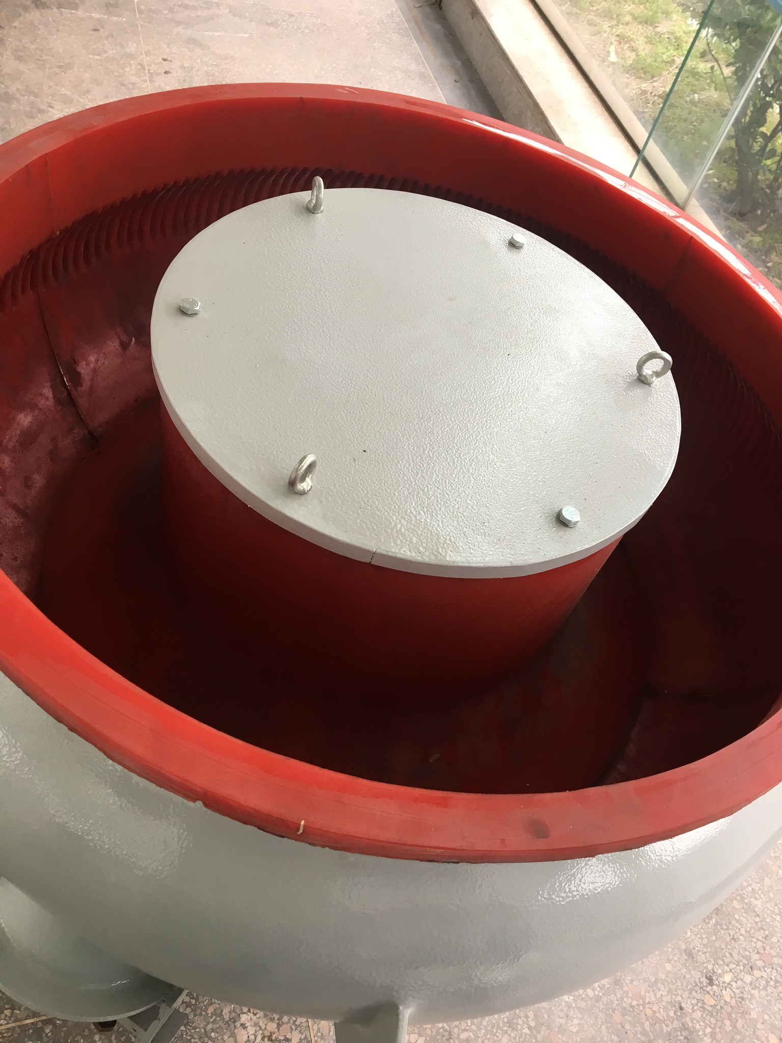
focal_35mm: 29
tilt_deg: -50.0
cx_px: 391
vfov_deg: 61.7
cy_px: 522
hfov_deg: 48.2
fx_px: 874
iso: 25
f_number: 2.2
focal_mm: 4.15
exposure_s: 1/33
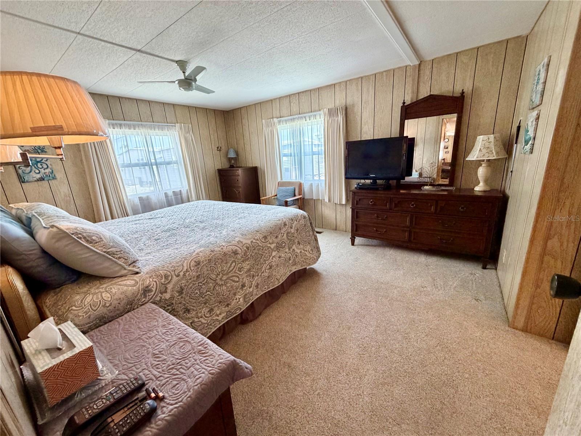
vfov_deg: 85.7
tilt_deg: -14.0
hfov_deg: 102.1
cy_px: 218
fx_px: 235
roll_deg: +4.7
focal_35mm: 14
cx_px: 290
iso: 320
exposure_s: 1/120
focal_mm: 2.22
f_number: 2.2
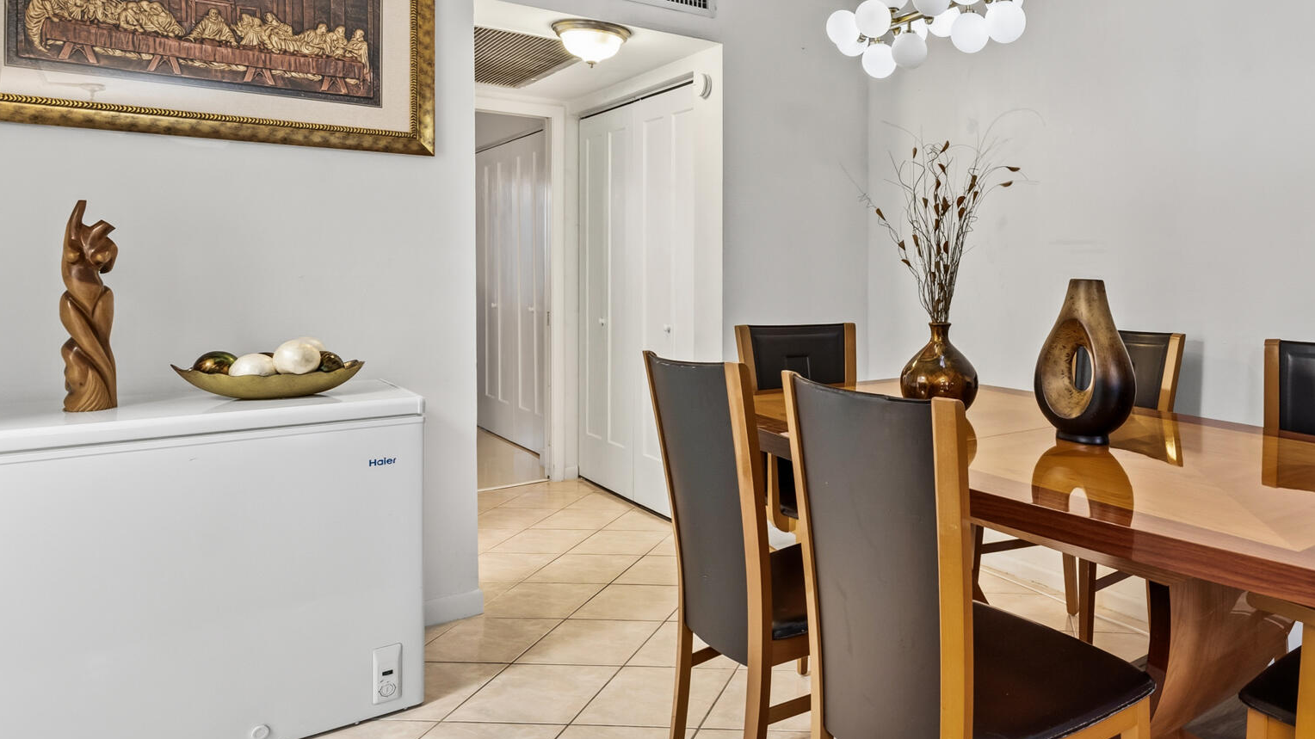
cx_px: 954
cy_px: 256
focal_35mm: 24
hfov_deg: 72.1
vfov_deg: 47.0
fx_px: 837
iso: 250
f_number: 7.1
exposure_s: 1/5
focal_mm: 14
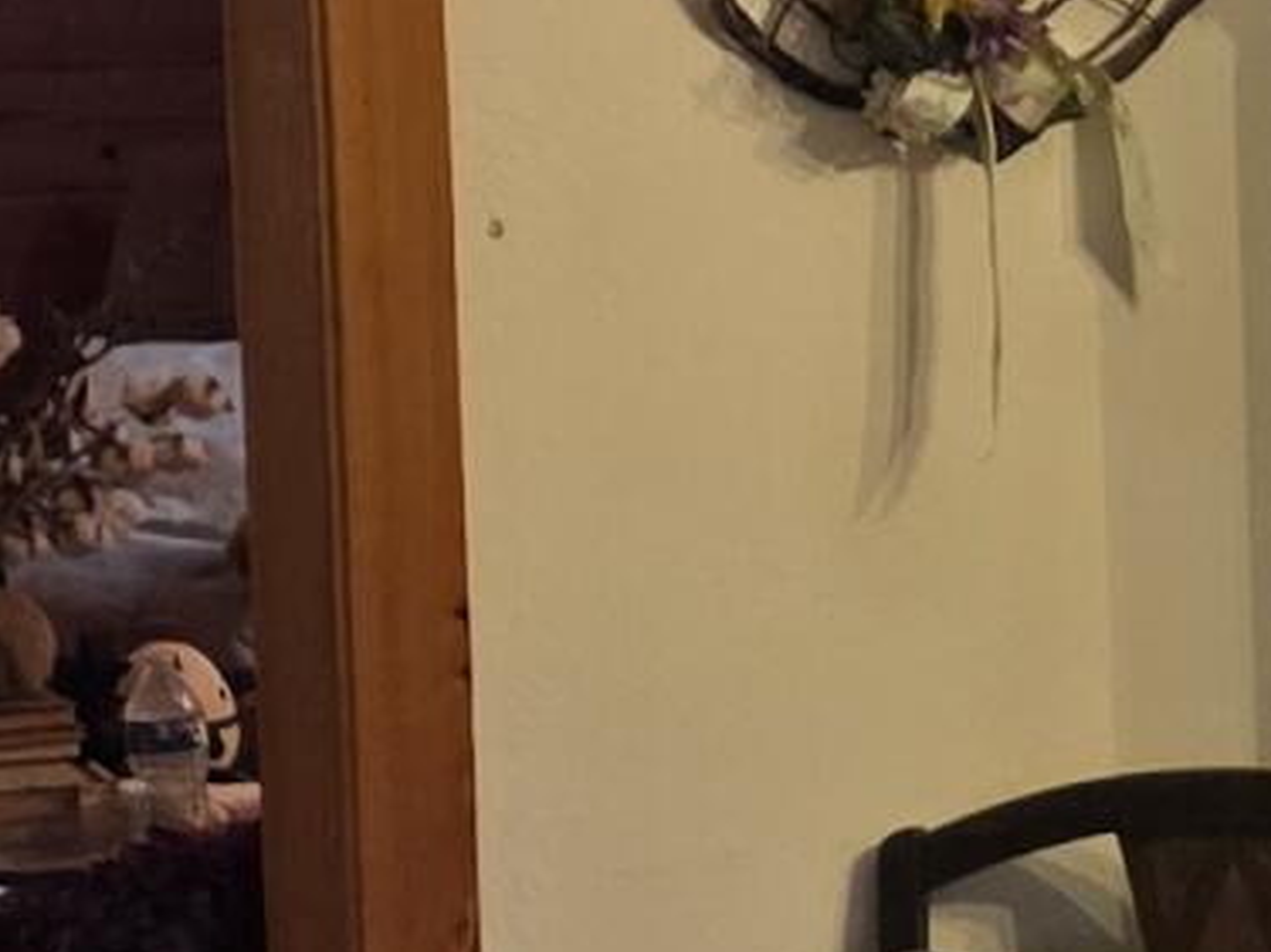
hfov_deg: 10.2
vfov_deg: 8.1
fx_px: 6754
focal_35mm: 184
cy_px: 691
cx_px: 2203
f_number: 1.7
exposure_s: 1/120
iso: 250
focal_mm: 6.25
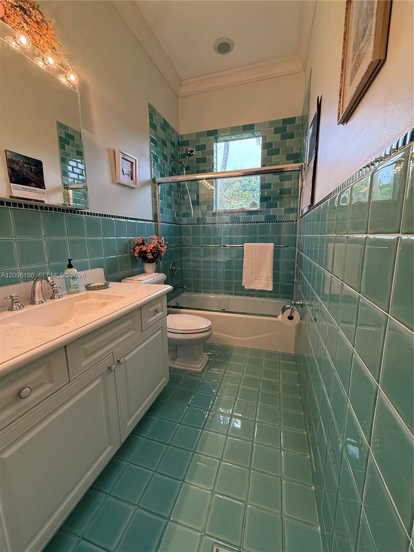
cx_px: 207
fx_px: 223
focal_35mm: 14
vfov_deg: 102.1
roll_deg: +0.3
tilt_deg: -8.9
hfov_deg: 85.7
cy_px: 276
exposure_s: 1/120
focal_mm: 2.22
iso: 320
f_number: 2.2
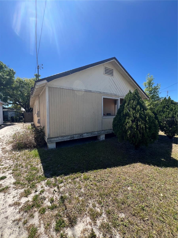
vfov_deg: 106.2
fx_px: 89
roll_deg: +1.1
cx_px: 89
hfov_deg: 89.9
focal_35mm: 13
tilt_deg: -1.8
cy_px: 119
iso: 32
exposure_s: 1/567
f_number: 1.8
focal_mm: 1.57
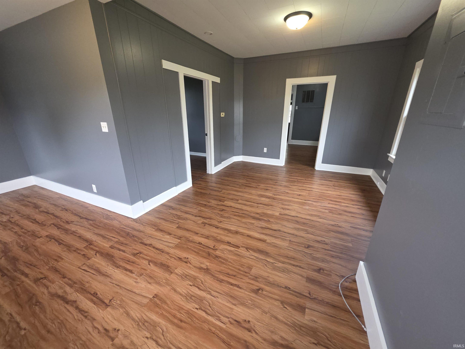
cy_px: 174
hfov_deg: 106.2
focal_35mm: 13
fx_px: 175
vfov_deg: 89.9
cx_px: 232
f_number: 1.9
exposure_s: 1/60
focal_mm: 2.2
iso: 200
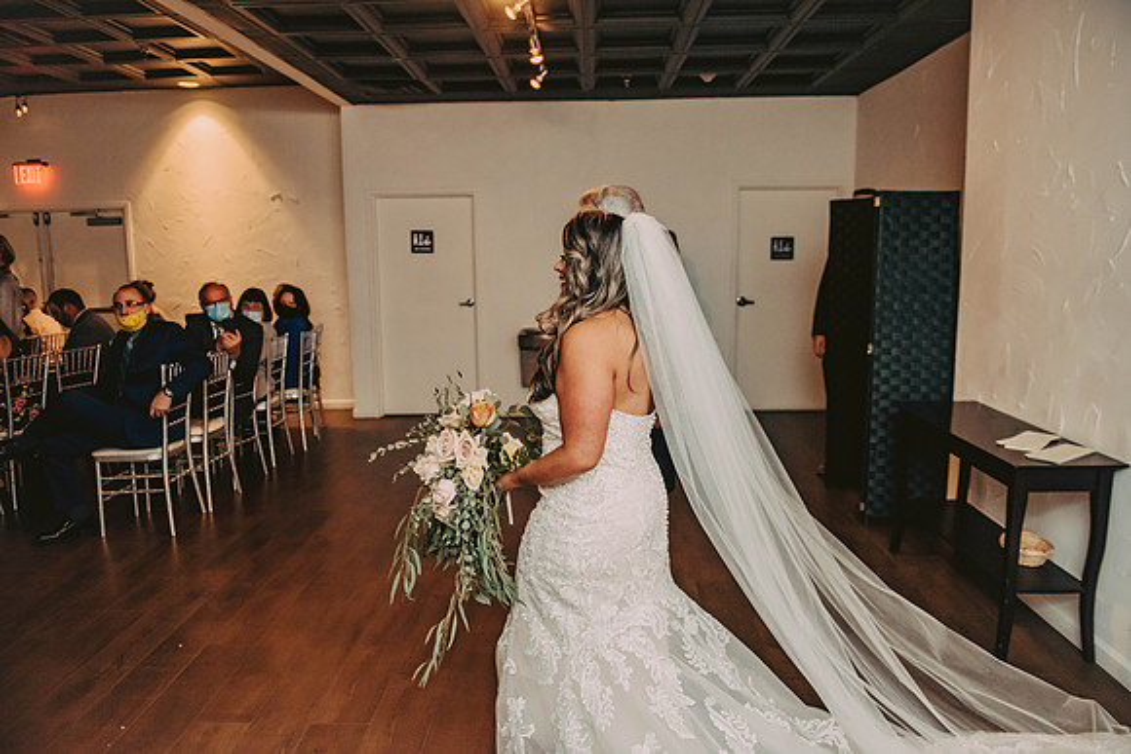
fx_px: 817
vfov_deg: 49.6
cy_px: 377
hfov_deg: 69.4
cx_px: 566
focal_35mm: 26
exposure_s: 1/250
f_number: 3.2
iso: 2000
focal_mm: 26
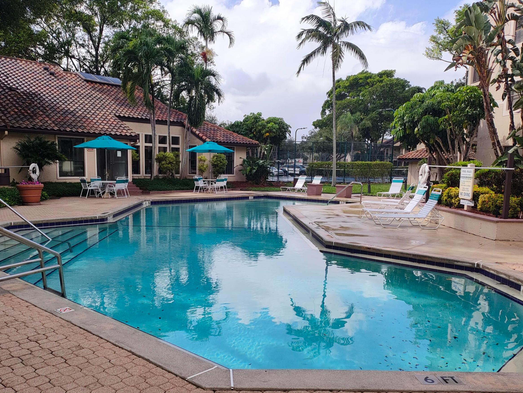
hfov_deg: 58.3
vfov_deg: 45.3
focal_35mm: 31
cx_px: 237
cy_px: 224
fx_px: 468
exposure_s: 1/1623
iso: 100
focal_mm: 4.71
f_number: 1.7
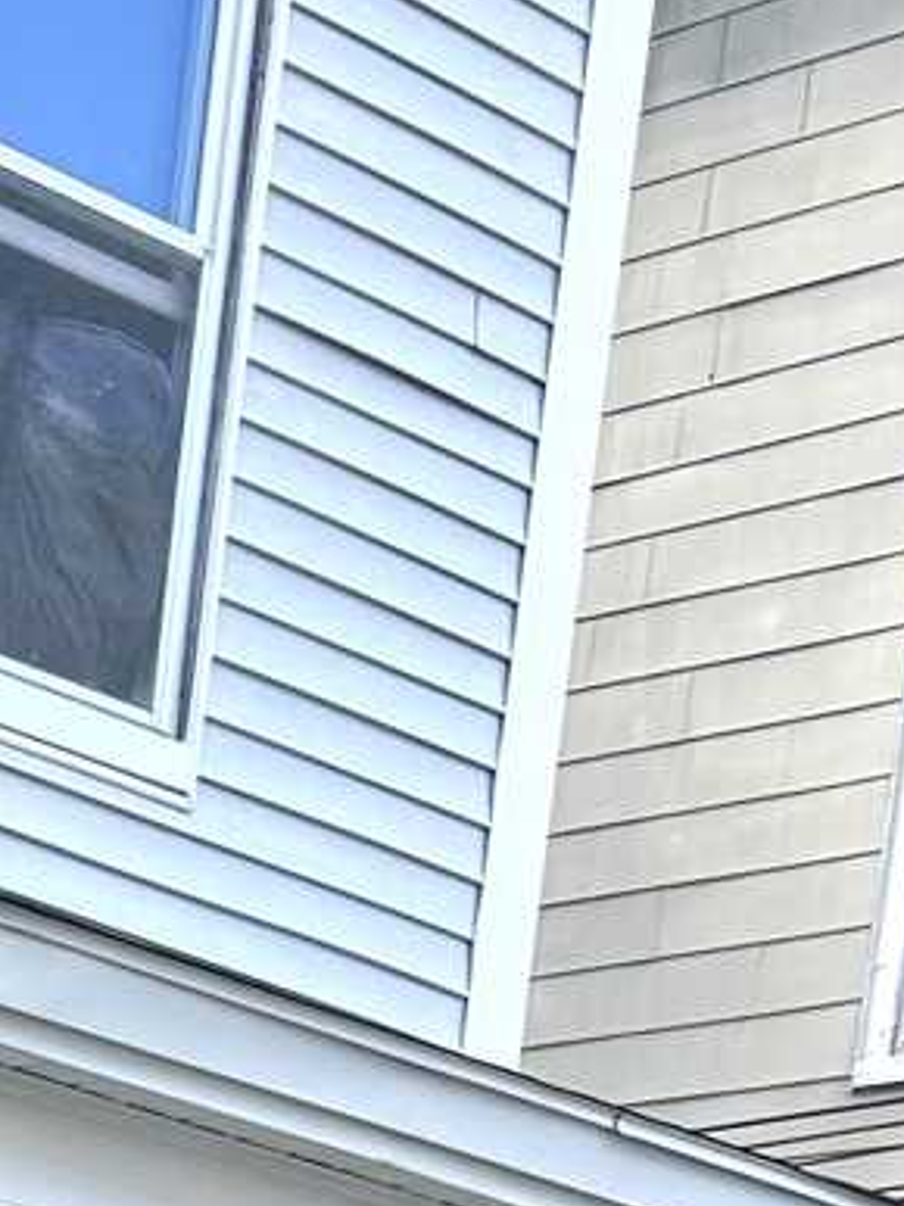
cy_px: 2742
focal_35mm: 143
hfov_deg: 9.8
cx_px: -801
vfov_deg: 11.7
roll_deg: -5.6
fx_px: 4982
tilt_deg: -3.9
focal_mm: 6.76
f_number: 1.78
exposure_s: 1/1131
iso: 80
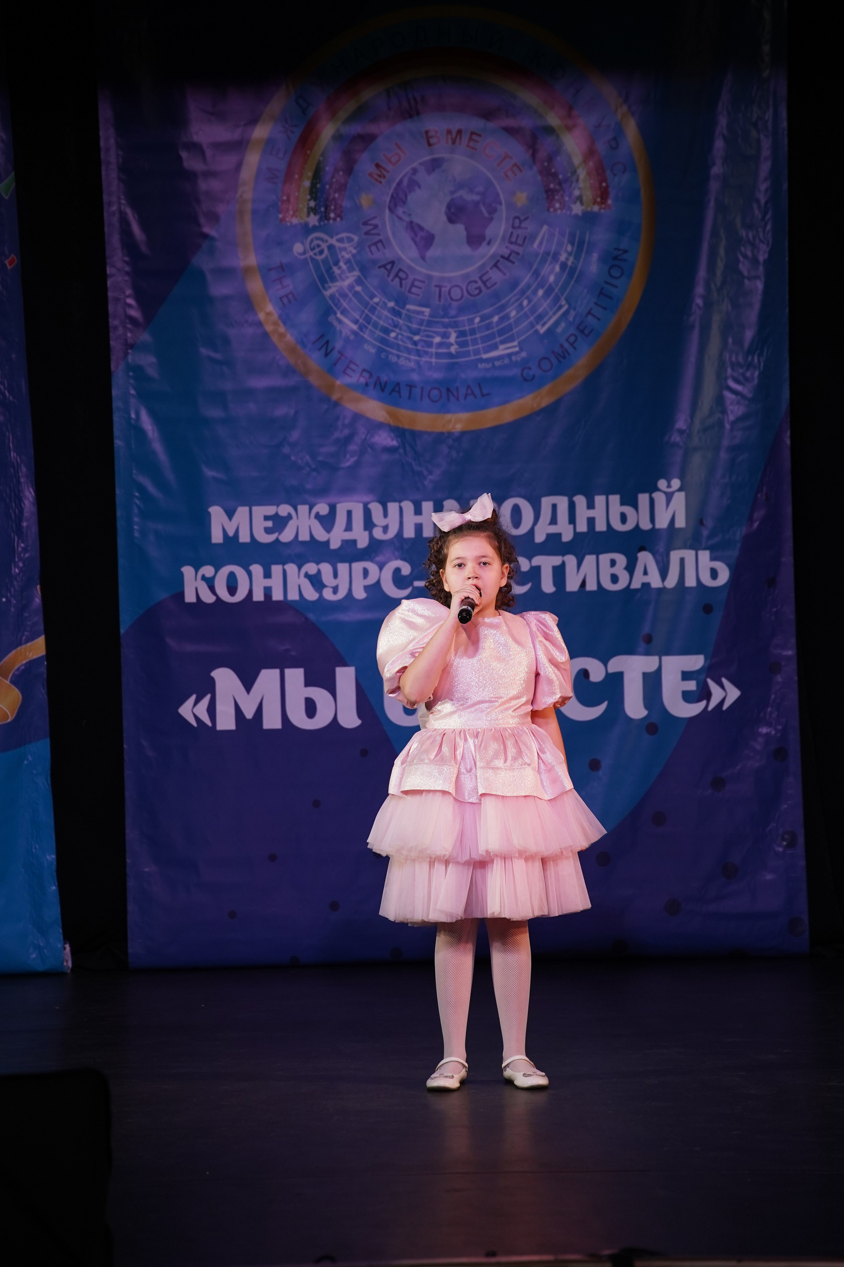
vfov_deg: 12.4
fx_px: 5838
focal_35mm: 166
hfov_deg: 8.3
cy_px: 612
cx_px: 416
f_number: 4
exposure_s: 1/400
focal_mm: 150
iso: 1600
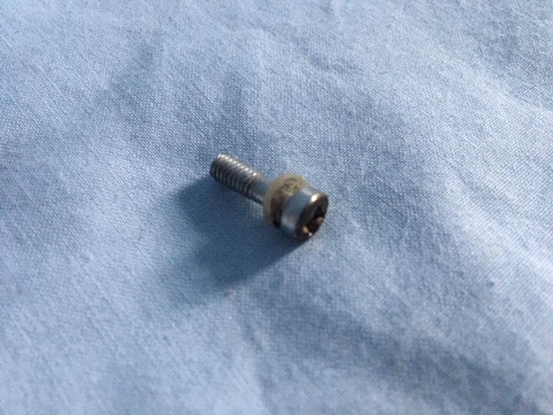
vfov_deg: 48.2
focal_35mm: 29
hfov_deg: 61.7
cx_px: 276
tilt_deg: -59.7
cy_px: 208
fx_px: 463
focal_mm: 4.15
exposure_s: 1/25
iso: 250
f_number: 2.2
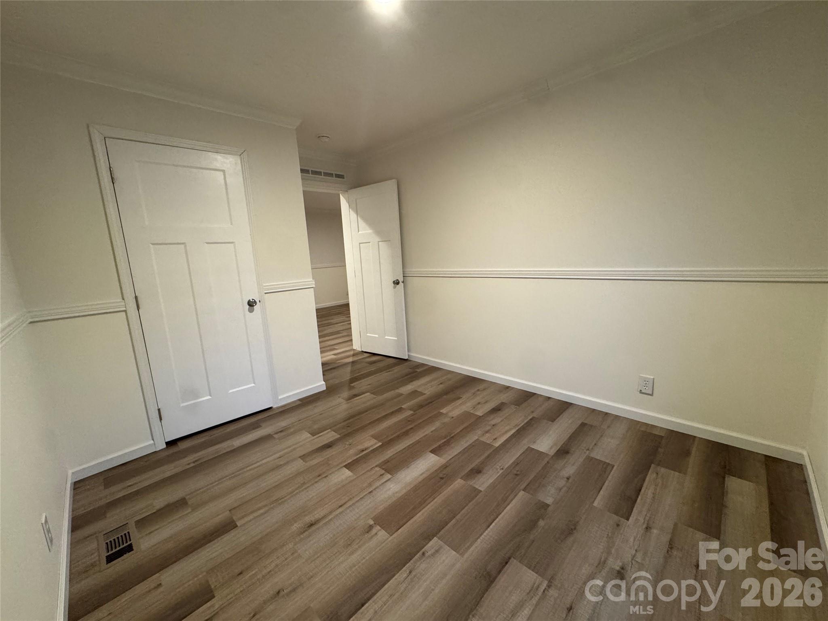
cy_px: 310
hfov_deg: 102.1
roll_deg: +3.1
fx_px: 335
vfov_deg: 85.7
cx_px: 414
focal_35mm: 14
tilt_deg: -10.5
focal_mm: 2.22
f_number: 2.2
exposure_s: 1/60
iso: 400
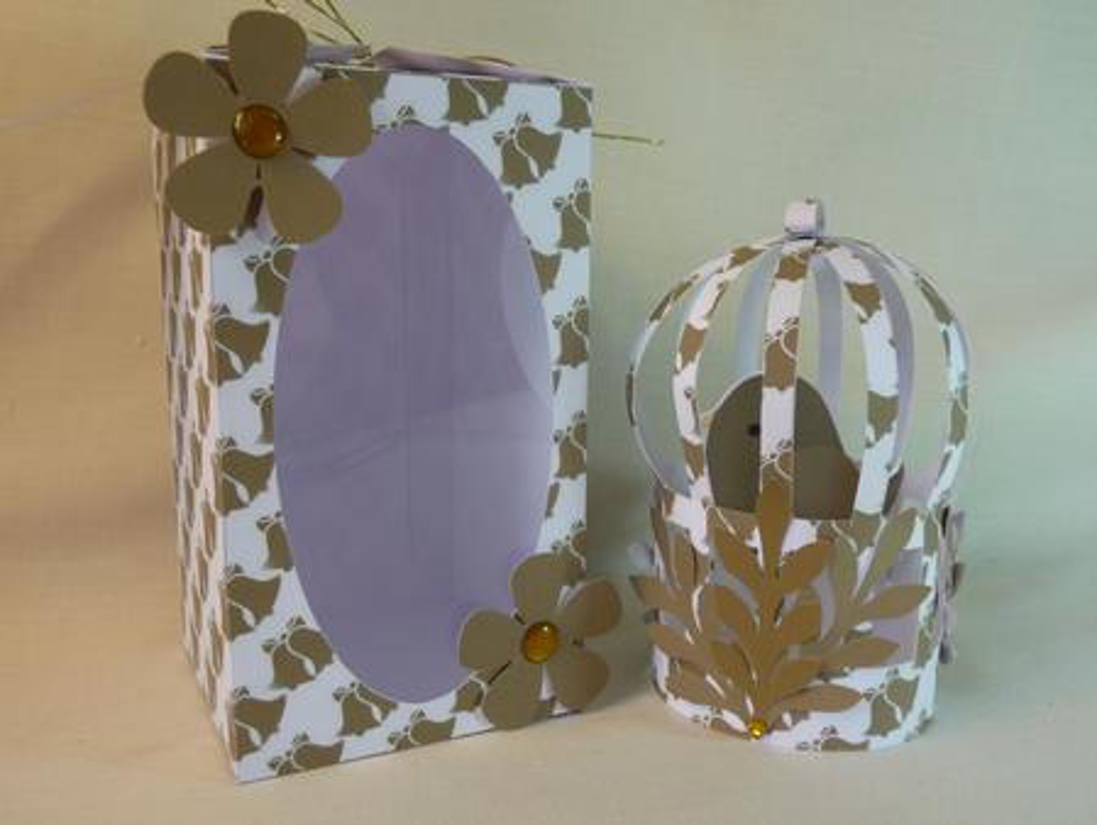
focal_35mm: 32
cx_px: 548
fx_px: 1015
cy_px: 412
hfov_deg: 56.8
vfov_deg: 44.3
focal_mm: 5.3
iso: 100
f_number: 3.5
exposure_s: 1/80
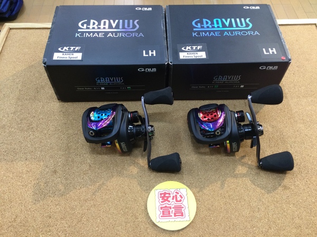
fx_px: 284
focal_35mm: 31
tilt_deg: -55.9
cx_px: 158
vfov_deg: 45.4
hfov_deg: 58.4
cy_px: 118
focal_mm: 3.3
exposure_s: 1/30
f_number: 2.4
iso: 64
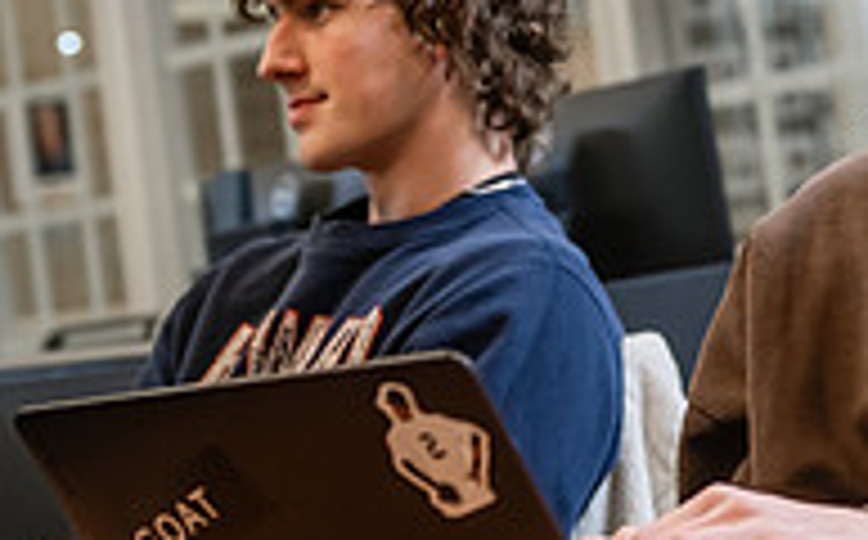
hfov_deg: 15.4
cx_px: 639
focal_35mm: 135
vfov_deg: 9.6
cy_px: -2
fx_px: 3189
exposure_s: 1/200
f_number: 2.8
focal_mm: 44
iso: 1000
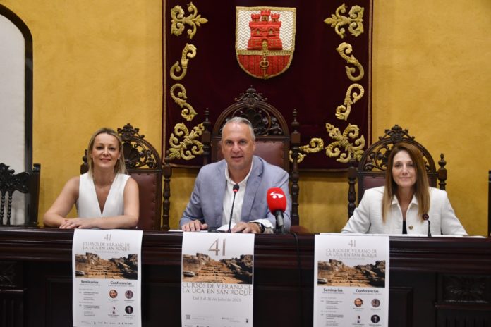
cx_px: 246
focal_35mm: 51
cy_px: 164
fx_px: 696
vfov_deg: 26.5
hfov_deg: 38.9
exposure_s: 1/100
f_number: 4.2
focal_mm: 34
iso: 3200
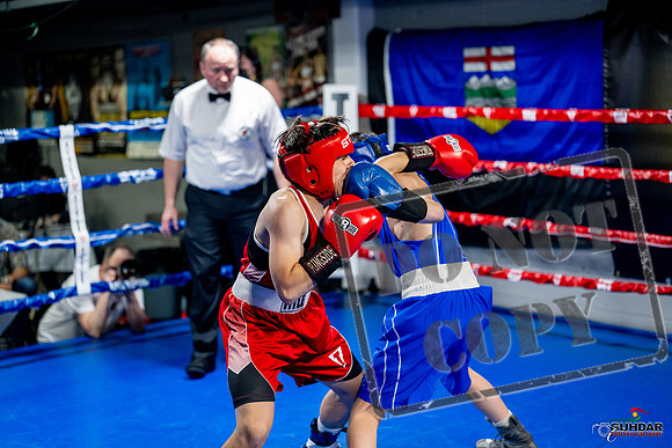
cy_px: 224
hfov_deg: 31.0
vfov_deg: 20.9
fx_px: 1214
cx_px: 336
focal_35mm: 65
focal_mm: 65
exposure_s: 1/1000
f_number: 2
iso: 4000
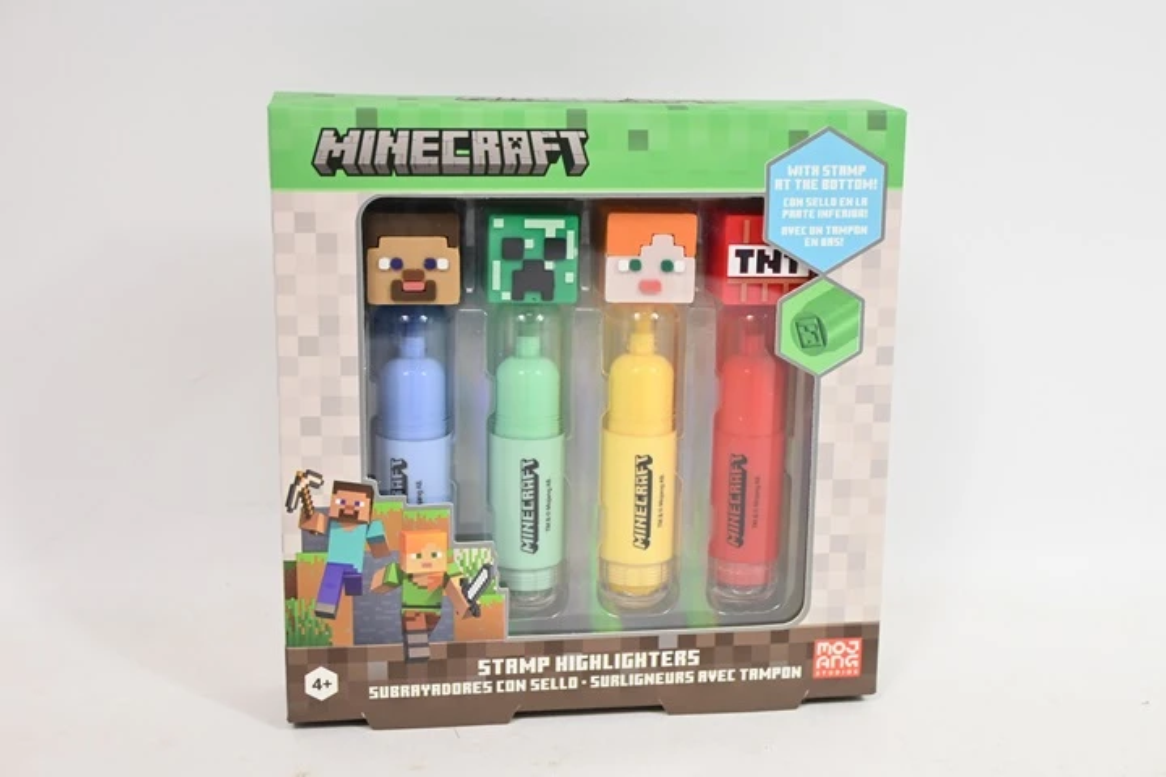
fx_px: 1482
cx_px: 583
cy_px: 388
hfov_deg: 43.0
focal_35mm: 46
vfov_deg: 29.4
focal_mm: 30.5
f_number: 4.8
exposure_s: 1/125
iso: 450
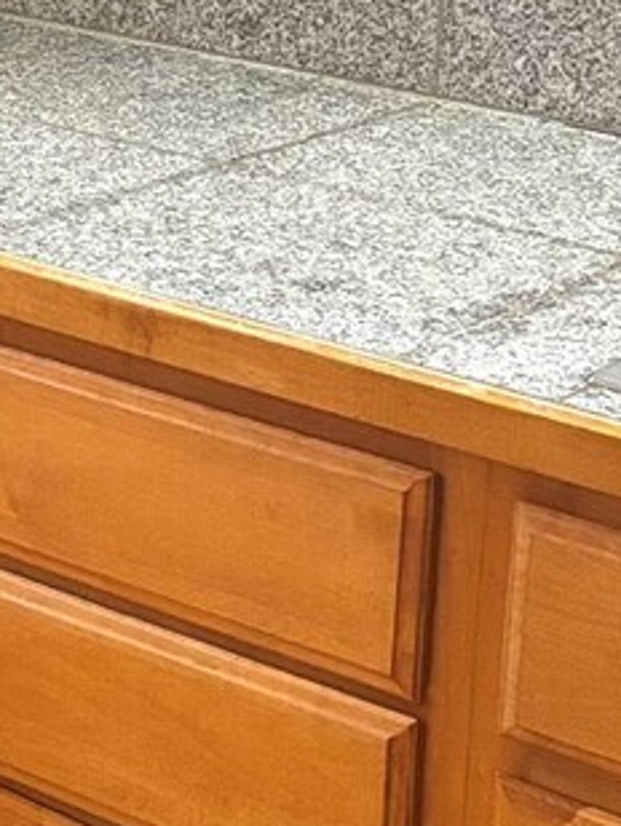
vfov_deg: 15.7
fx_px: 2892
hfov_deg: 11.1
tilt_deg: -9.8
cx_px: -618
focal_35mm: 121
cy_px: -136
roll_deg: -0.8
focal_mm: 5.96
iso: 400
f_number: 1.6
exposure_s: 1/60
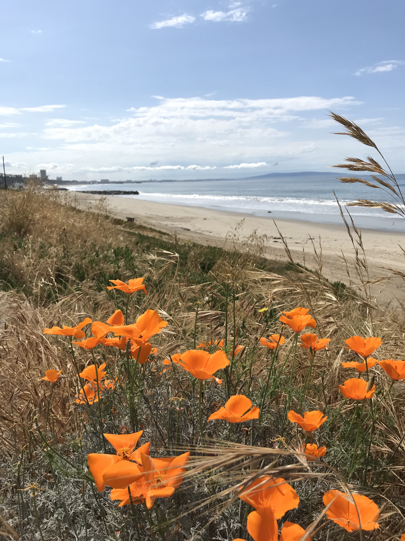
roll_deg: +1.0
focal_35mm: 28
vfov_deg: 63.4
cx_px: 202
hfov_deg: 49.7
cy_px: 270
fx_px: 437
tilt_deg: -9.3
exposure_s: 1/3195
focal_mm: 3.99
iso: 20
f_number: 1.8
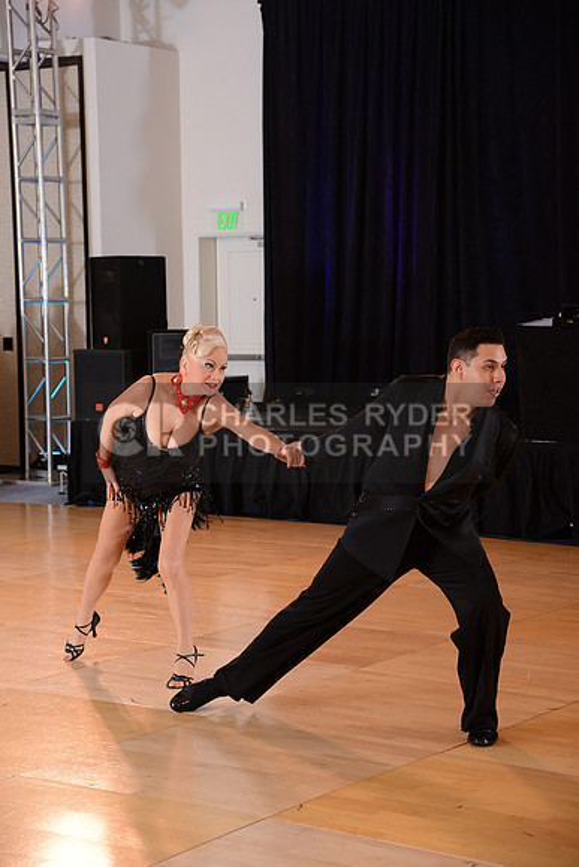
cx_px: 290
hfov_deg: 17.5
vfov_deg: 26.0
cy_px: 434
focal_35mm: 78
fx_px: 1880
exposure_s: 1/200
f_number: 5.6
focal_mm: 78
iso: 1250
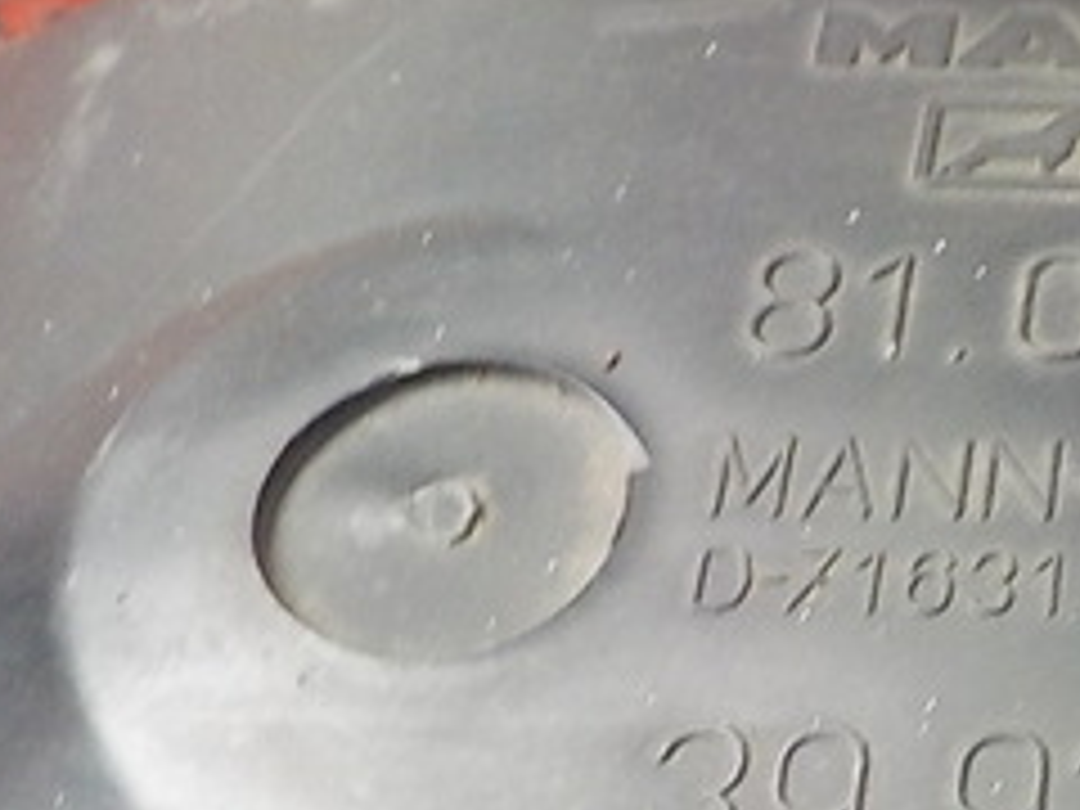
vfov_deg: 18.4
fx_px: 2496
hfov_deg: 22.1
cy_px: 526
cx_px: 1377
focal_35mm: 80
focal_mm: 4.1
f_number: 3.3
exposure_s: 1/20
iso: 400
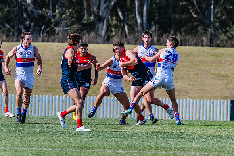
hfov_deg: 3.5
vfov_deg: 2.4
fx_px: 3786
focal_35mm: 582
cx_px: 162
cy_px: 79
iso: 800
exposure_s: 1/2000
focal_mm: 420
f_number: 8
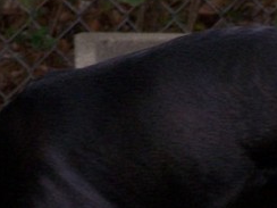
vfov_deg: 1.8
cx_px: 190
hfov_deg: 2.4
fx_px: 6738
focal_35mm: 842
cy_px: 166
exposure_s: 1/180
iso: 140
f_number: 3.6
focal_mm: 44.4
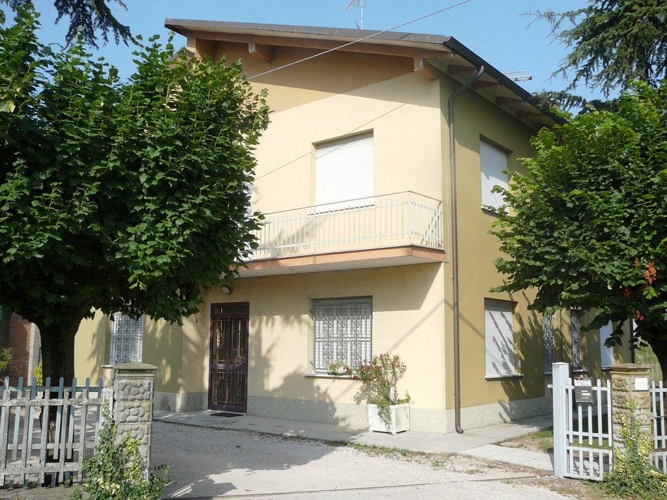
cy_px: 250
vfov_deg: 40.7
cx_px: 334
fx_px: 674
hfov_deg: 52.6
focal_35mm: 35
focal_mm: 5.2
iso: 80
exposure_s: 1/400
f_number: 5
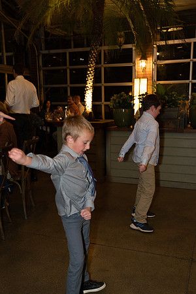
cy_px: 147
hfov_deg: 35.1
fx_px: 310
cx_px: 98
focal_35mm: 38
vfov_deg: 50.7
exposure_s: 1/125
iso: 1000
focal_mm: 38
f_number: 3.5
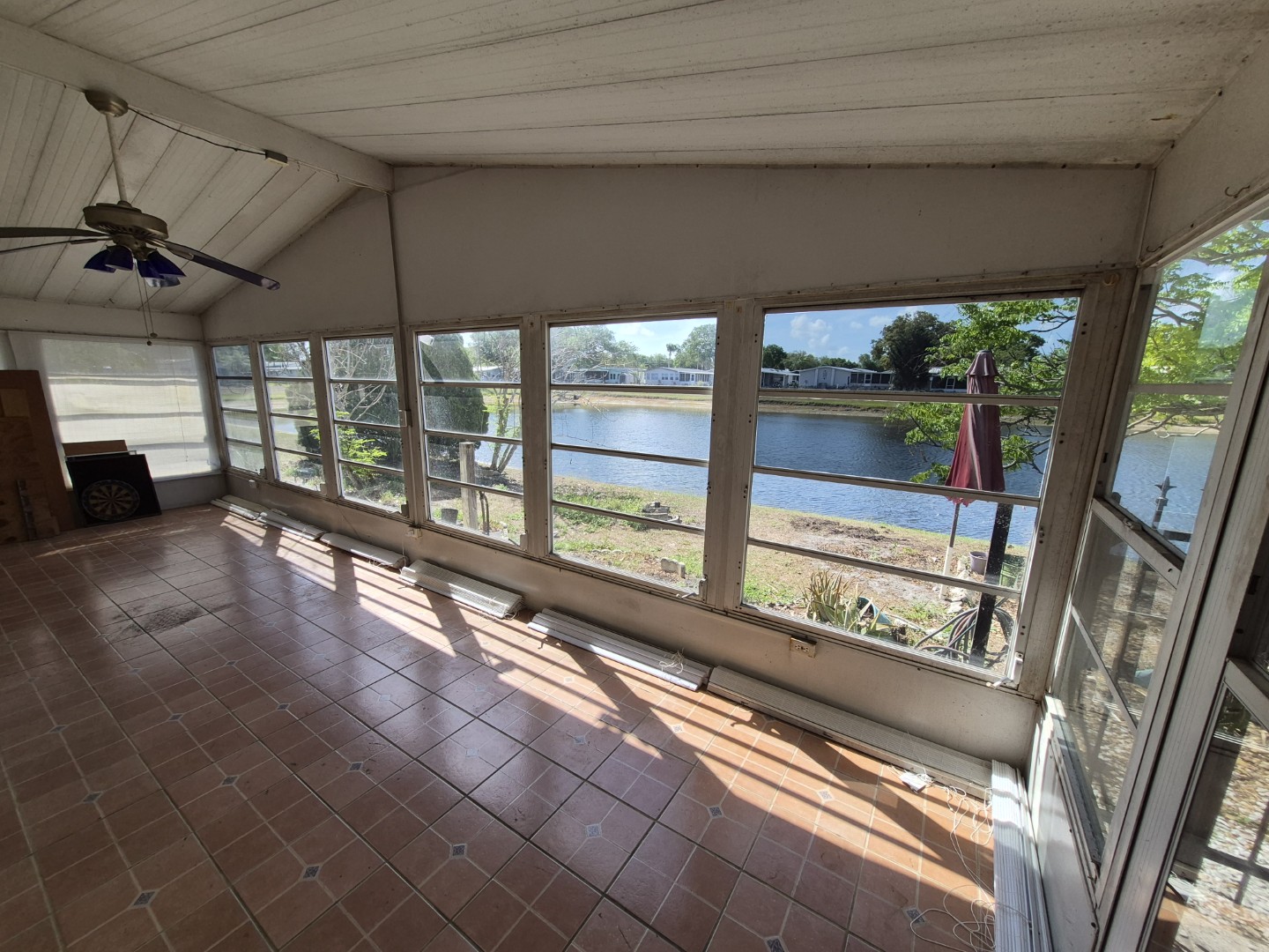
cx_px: 634
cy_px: 476
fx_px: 477
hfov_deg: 106.2
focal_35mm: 13
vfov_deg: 89.9
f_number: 2.2
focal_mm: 1.74
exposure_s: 1/554
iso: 40
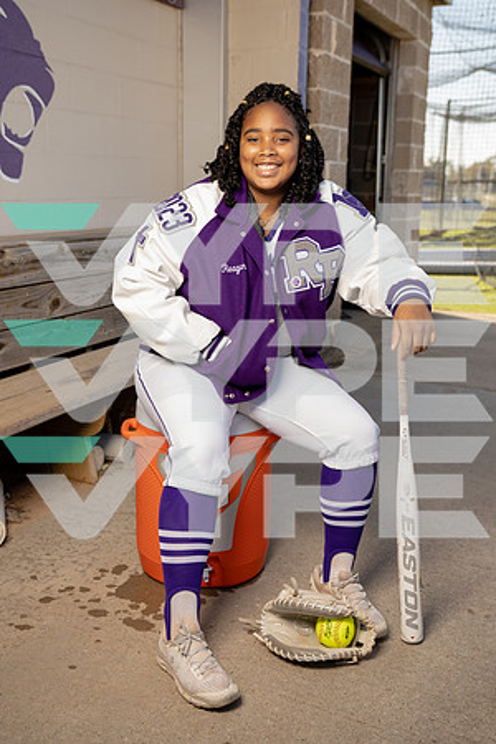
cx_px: 248
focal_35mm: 41
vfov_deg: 47.4
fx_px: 847
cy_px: 372
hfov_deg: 32.6
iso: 100
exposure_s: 1/250
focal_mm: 41
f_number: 4
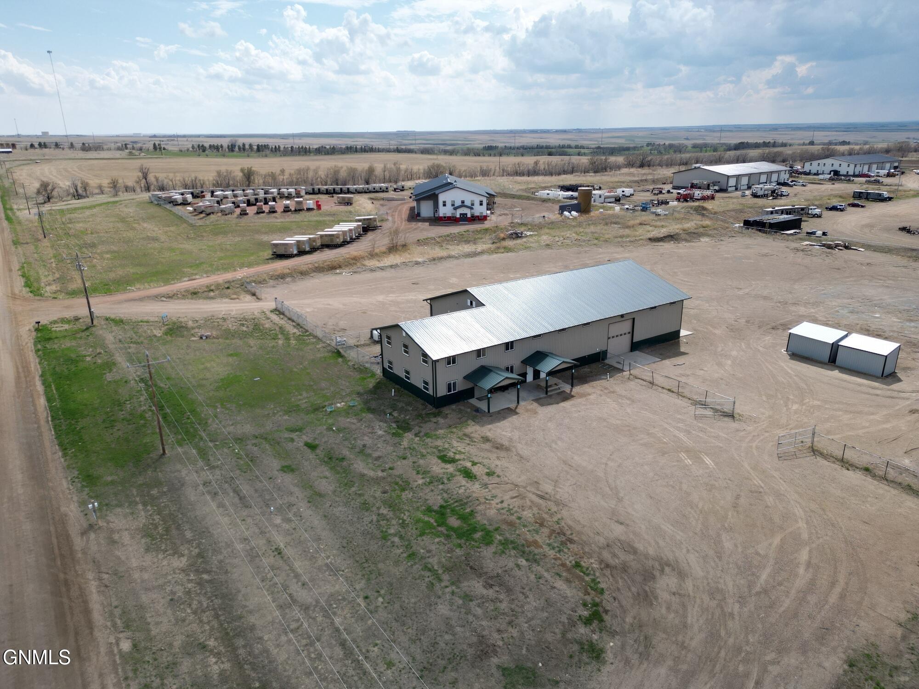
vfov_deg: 56.8
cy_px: 344
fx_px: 637
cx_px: 460
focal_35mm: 24
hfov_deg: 71.6
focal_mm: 6.72
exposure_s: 1/3000
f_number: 1.7
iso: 100
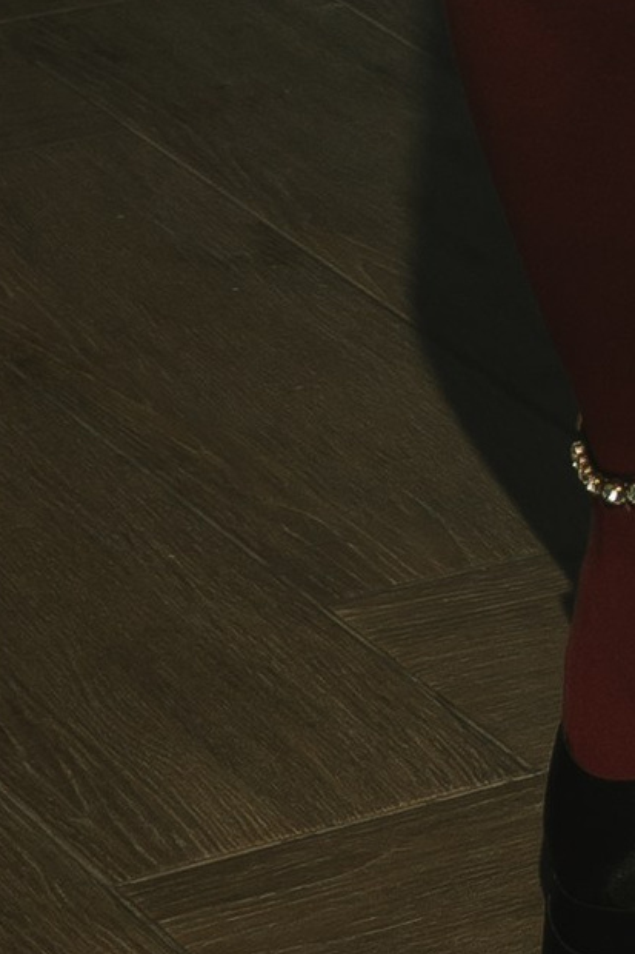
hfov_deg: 5.9
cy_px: -1379
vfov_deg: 8.4
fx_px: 5903
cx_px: 1621
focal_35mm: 223
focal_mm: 24
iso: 80
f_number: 4.5
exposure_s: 1/40
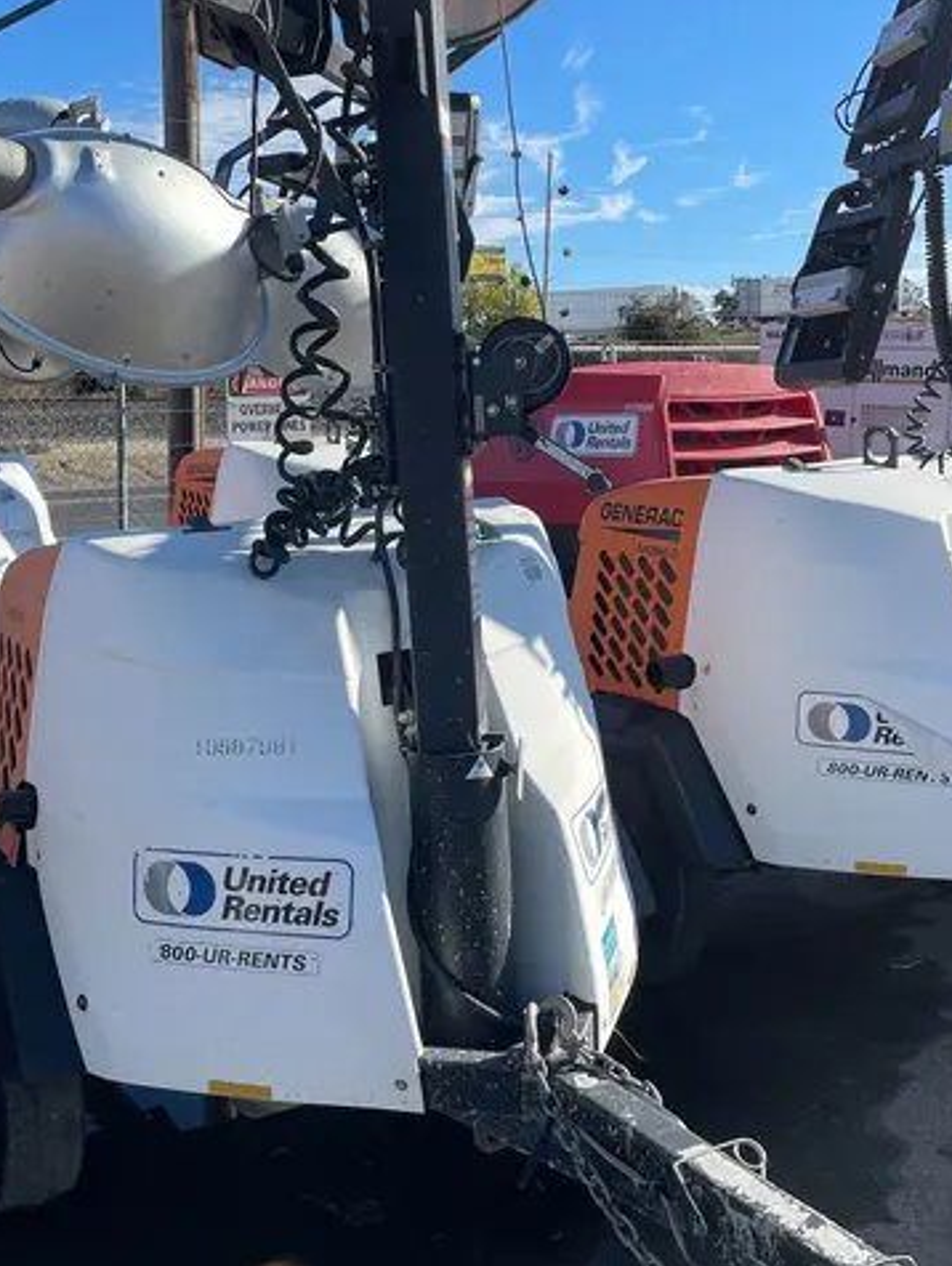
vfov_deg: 46.7
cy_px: 586
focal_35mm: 40
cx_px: 417
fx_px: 1464
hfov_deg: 36.0
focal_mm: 4.2
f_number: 1.6
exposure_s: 1/2618
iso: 32
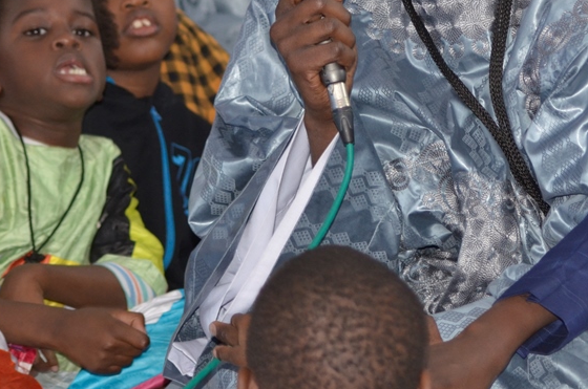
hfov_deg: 10.7
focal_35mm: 192
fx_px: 3130
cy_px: 46
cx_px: 526
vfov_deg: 7.1
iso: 640
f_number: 4
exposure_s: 1/50
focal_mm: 70
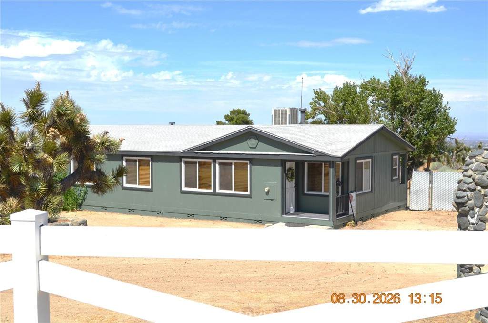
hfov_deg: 41.2
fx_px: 649
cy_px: 162
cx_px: 244
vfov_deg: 27.9
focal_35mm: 48
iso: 100
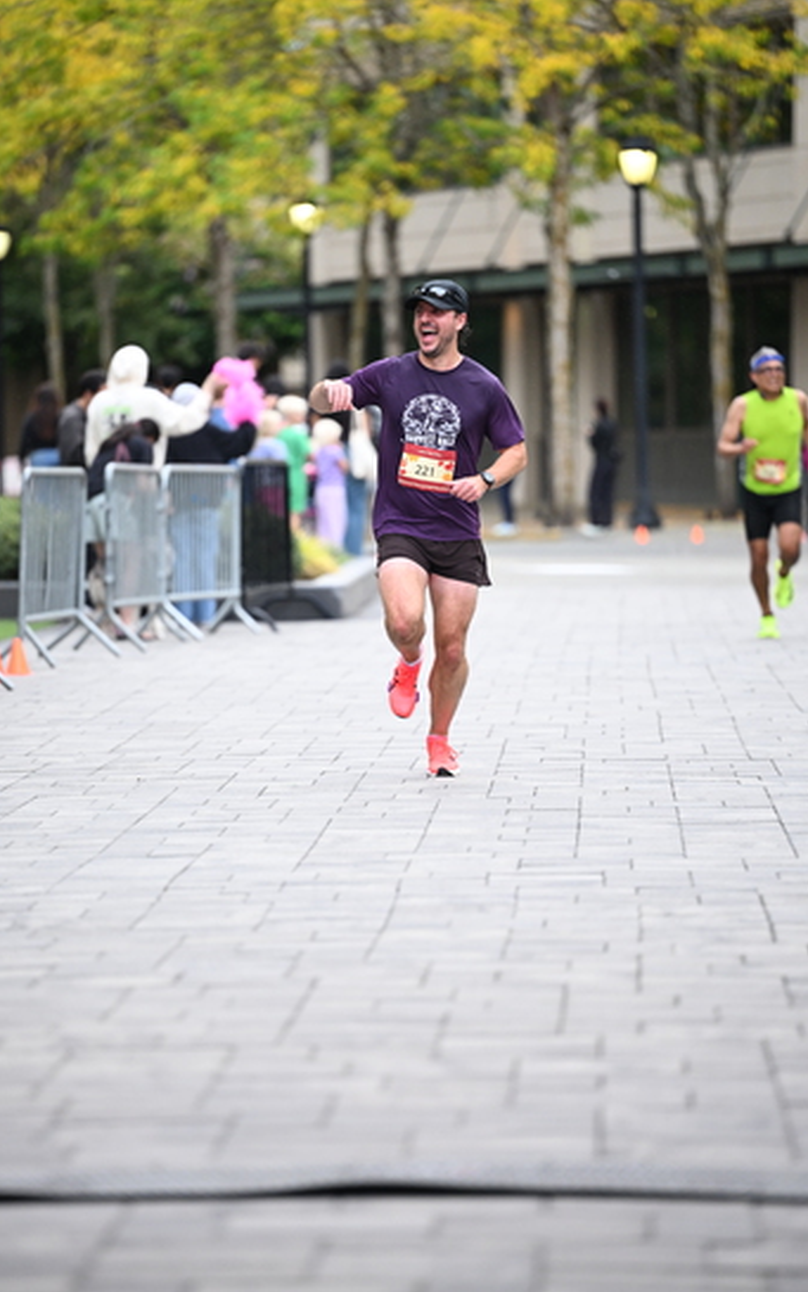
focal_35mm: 180
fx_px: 6337
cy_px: 642
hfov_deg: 7.3
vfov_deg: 11.6
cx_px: 390
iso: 1250
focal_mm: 175
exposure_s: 1/1600
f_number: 2.8
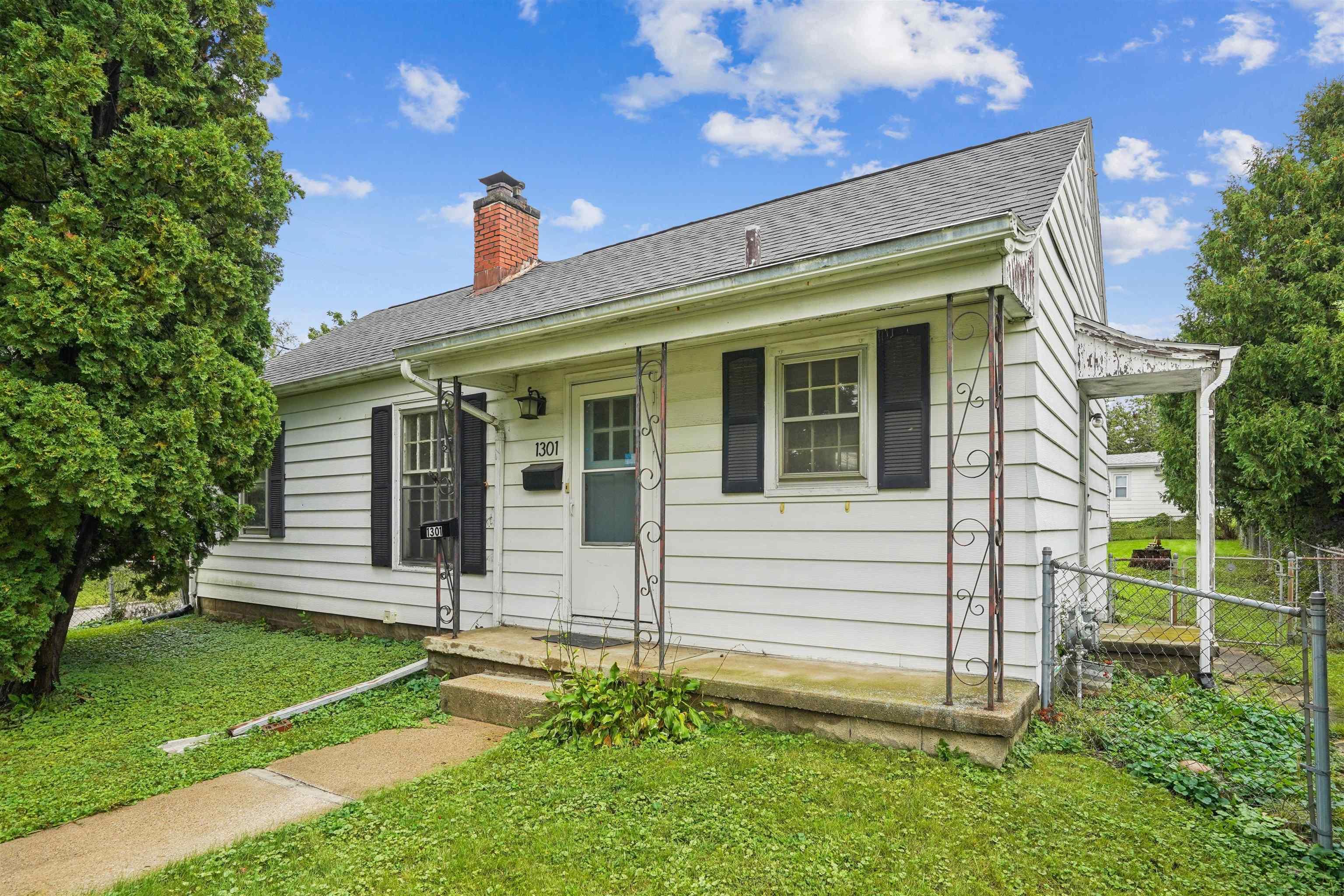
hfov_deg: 90.0
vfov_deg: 67.4
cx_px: 672
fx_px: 672
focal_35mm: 18
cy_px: 448
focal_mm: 18
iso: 400
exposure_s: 1/250
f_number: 9
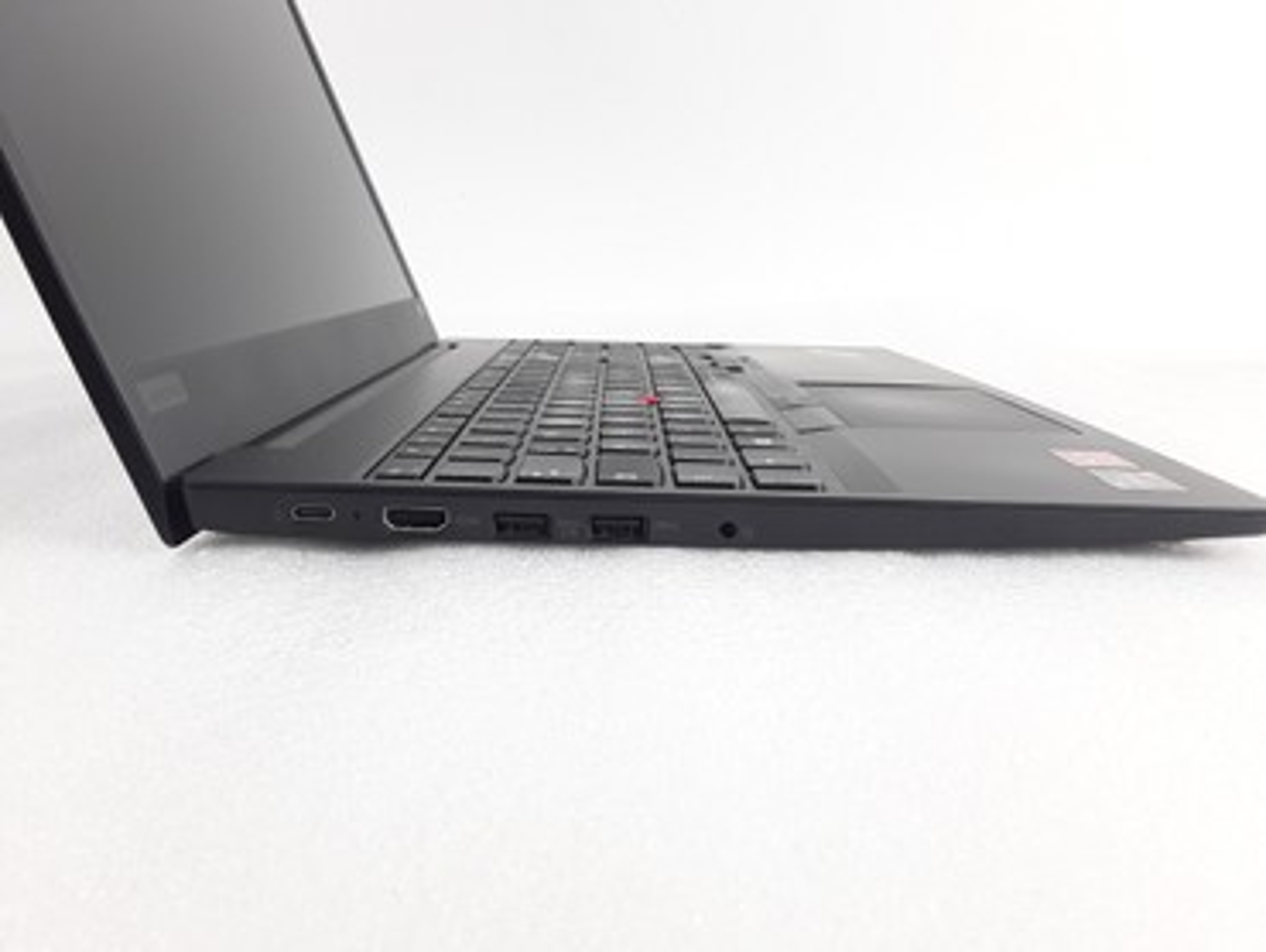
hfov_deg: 65.3
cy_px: 476
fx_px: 988
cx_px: 633
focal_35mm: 27
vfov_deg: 51.4
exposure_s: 1/33
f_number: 1.9
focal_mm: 2.91
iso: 40
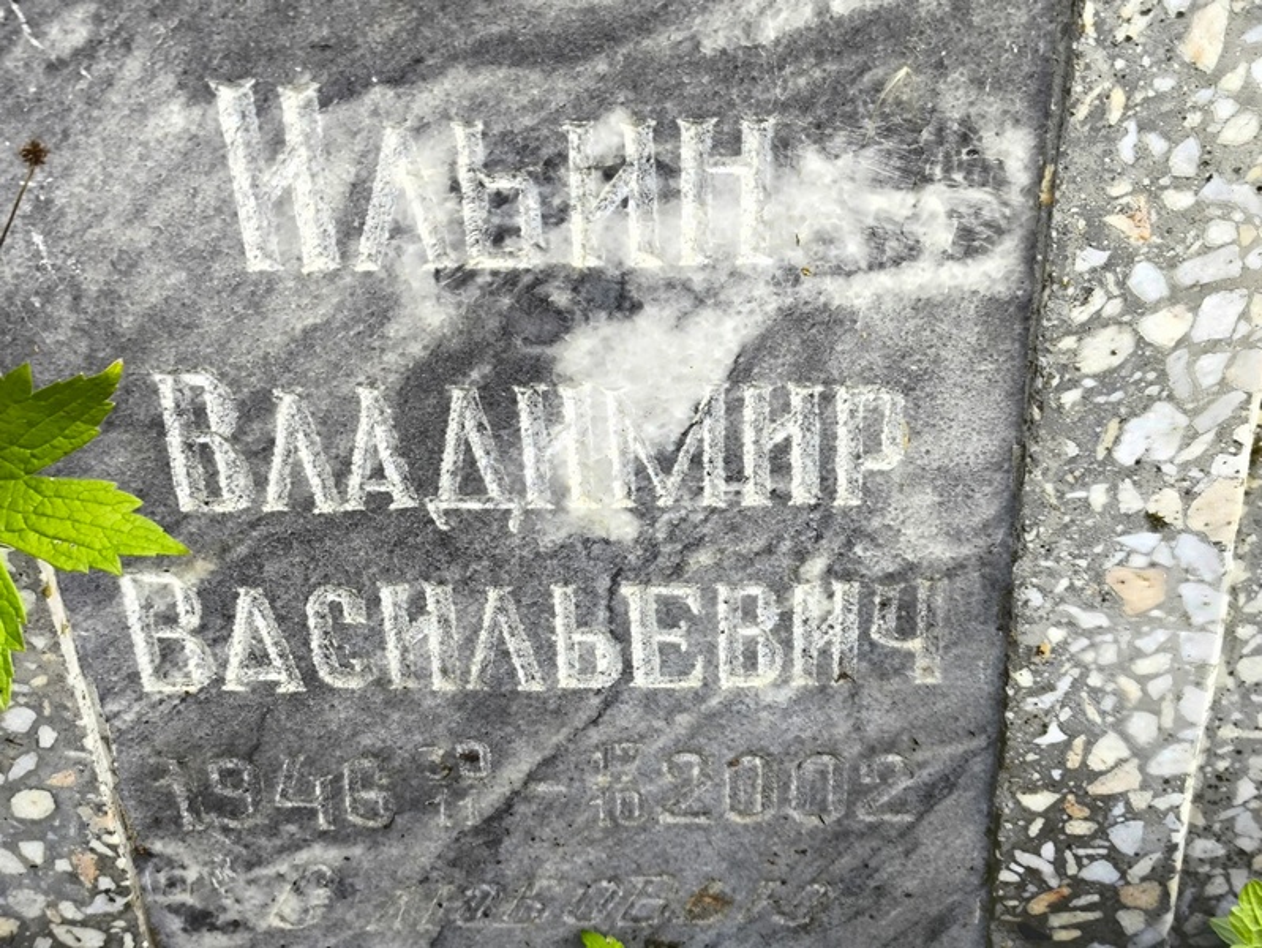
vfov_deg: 29.1
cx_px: 631
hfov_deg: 38.2
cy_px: 474
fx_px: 1824
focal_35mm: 50
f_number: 1.7
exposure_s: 1/120
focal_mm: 4.71
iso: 64
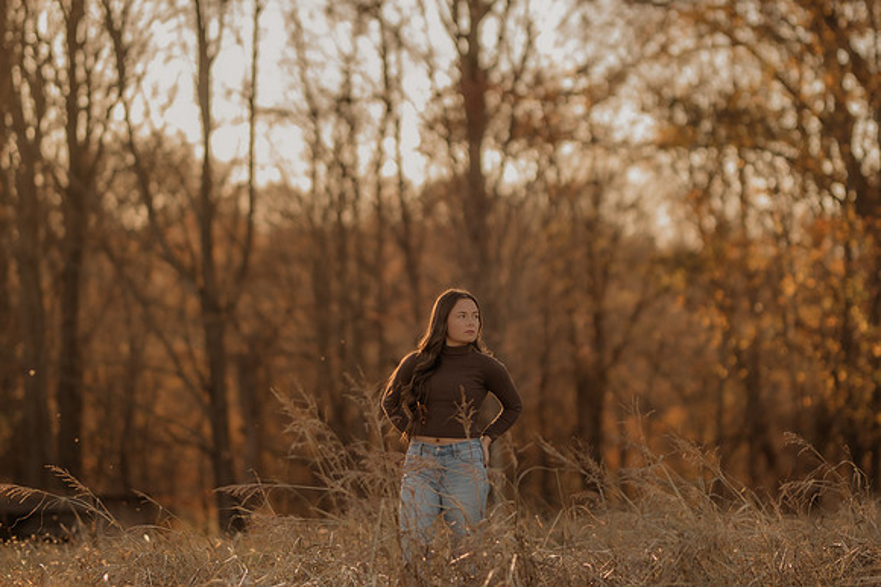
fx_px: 3106
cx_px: 440
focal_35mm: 127
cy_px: 294
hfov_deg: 16.1
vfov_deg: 10.8
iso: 200
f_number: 1.4
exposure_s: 1/1250
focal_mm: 85
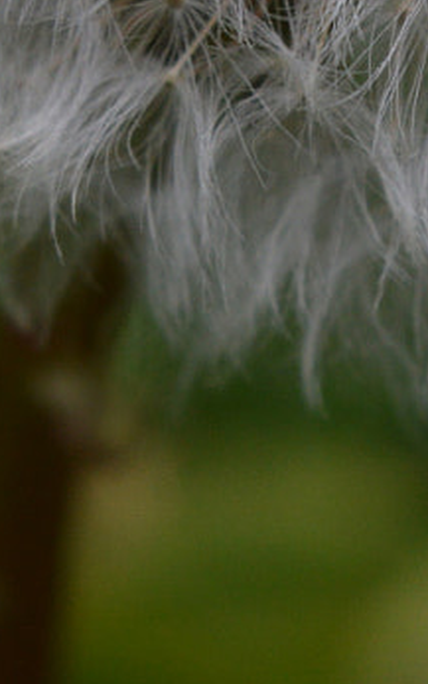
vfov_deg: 5.4
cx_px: 367
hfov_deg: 3.4
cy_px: -341
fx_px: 7226
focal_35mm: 387
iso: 360
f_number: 8
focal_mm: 55
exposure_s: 1/125
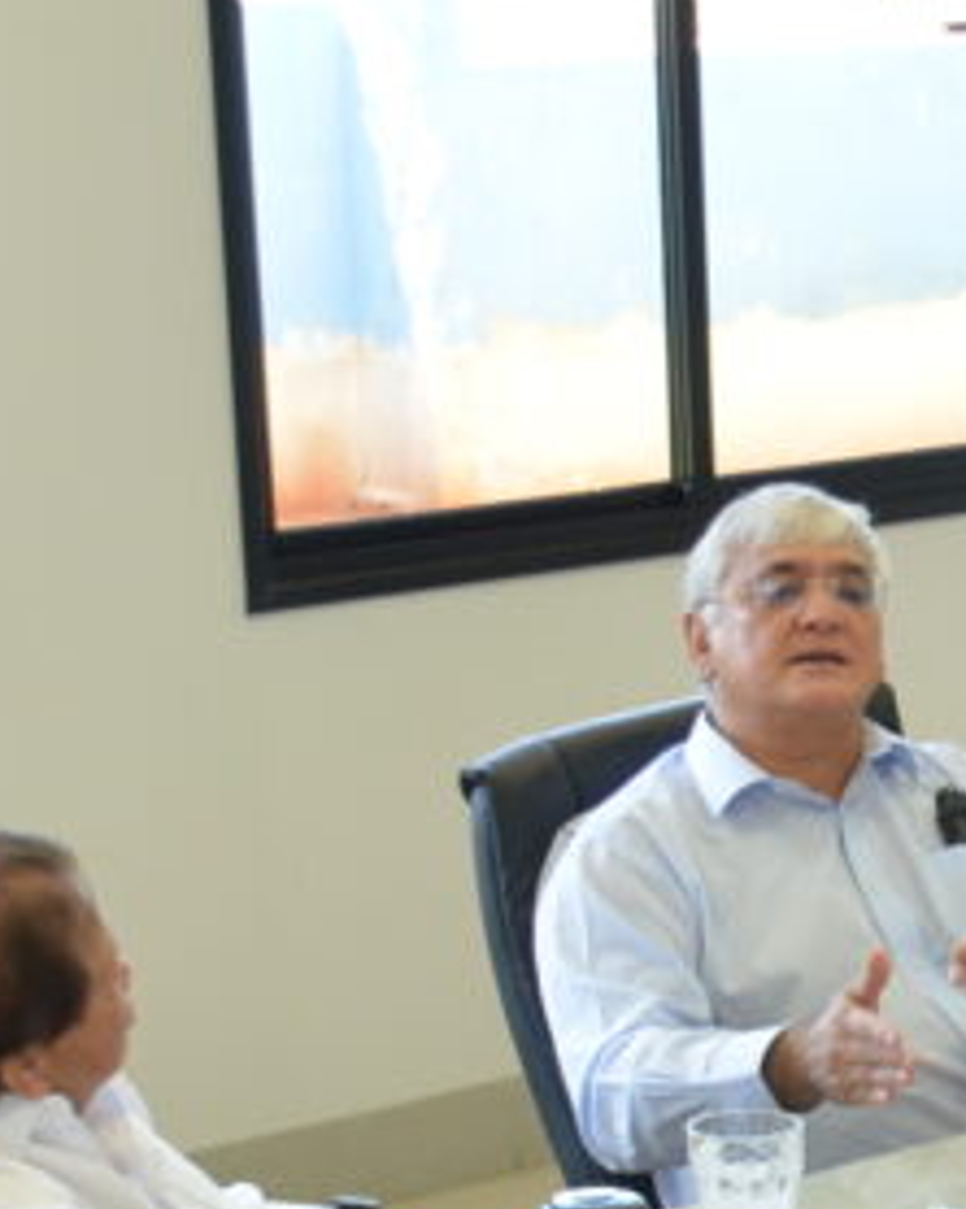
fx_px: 4794
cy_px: 1209
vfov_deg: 14.2
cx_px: 1645
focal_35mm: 134
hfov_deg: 10.9
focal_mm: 22
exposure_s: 1/60
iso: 640
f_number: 5
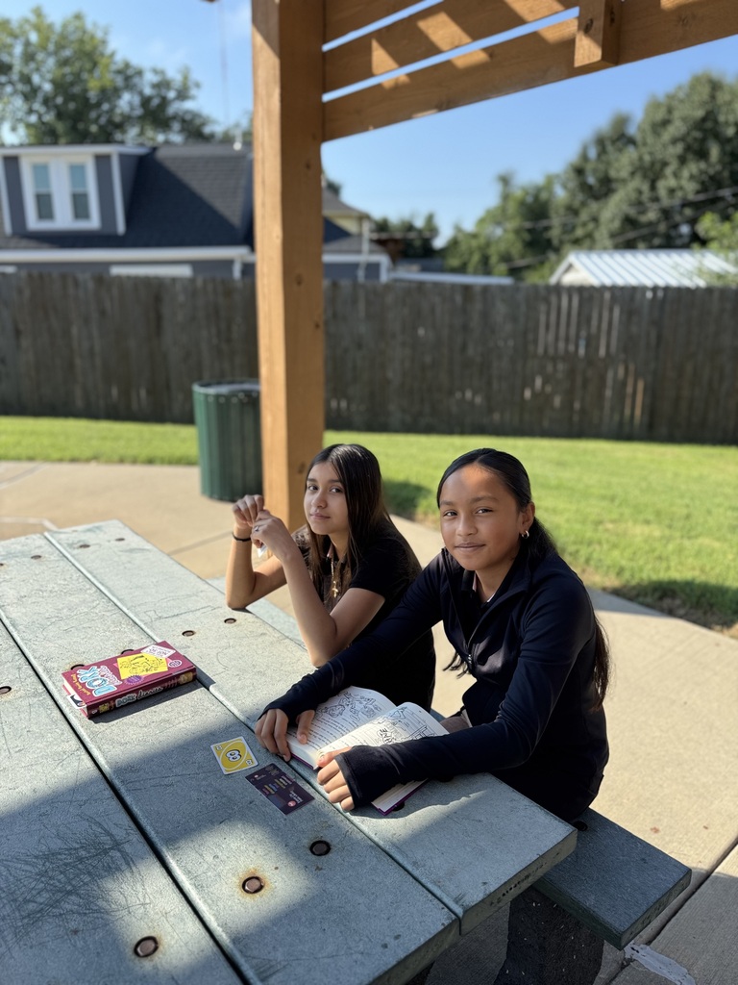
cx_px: 369
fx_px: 682
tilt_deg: -15.9
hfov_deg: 56.8
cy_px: 492
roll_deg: +0.5
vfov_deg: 71.6
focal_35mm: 24
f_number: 1.78
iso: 80
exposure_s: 1/2041
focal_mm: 6.76
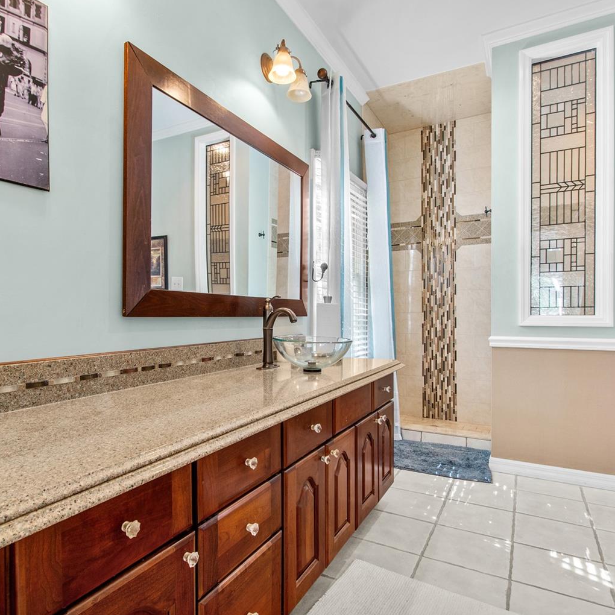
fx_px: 402
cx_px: 279
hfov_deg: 74.6
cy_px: 306
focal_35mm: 20
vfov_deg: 74.8
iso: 100
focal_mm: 10
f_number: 7.1
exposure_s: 1.3
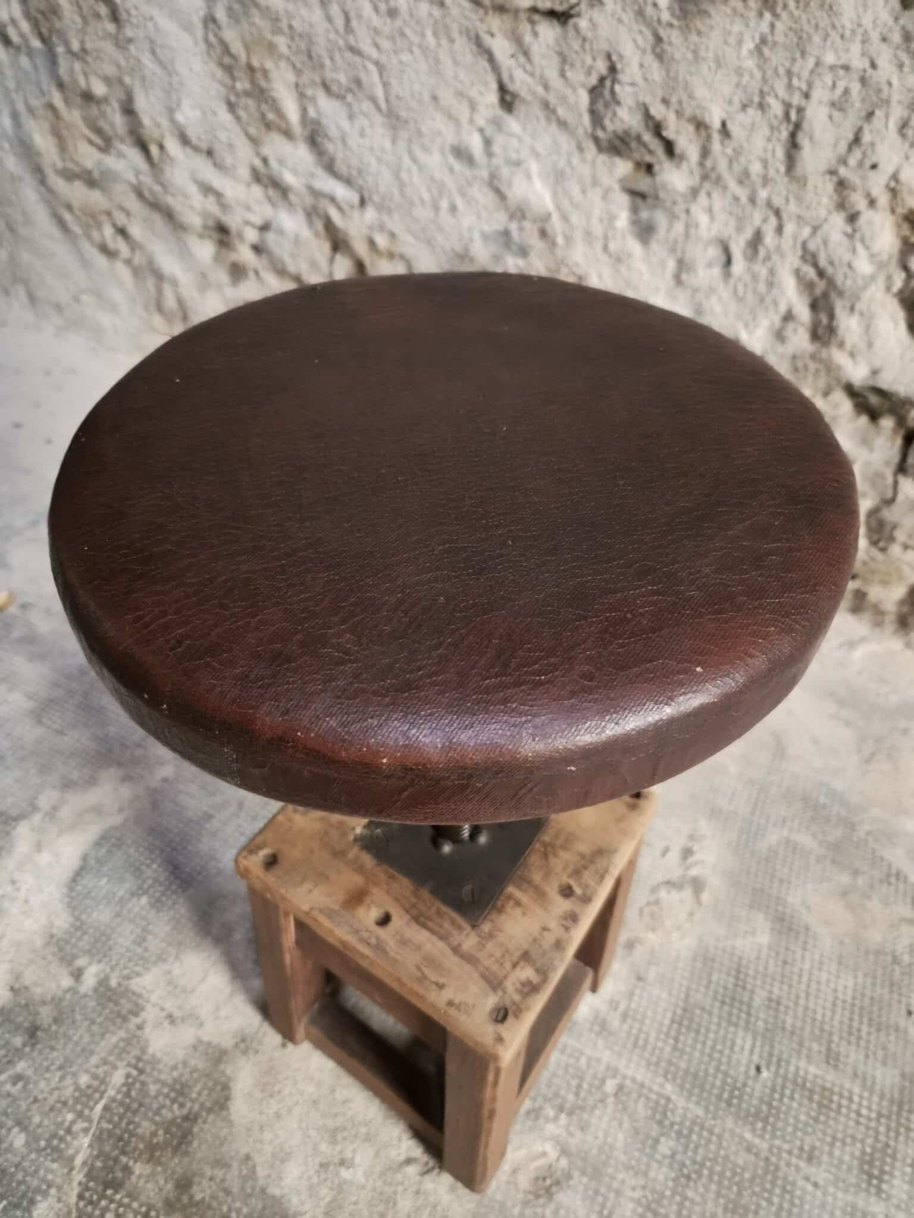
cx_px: 457
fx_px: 810
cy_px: 609
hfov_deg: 58.9
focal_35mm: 23
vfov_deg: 73.9
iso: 1600
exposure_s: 1/50
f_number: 1.8
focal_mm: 5.4
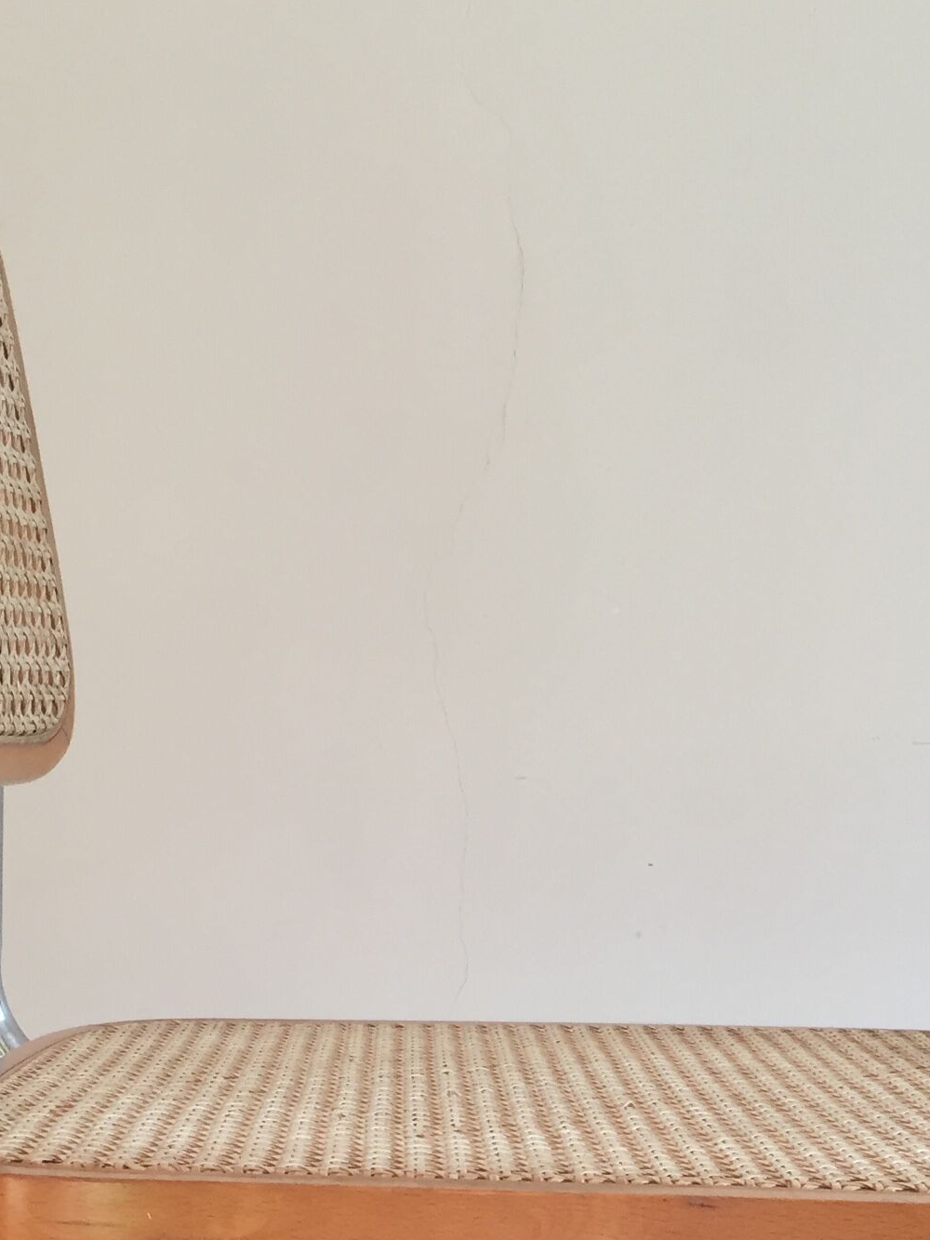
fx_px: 2543
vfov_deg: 26.0
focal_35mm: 71
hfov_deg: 20.7
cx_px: 443
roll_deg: -0.3
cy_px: 1227
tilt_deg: -10.6
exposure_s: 1/33
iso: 32
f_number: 2.2
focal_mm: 4.15
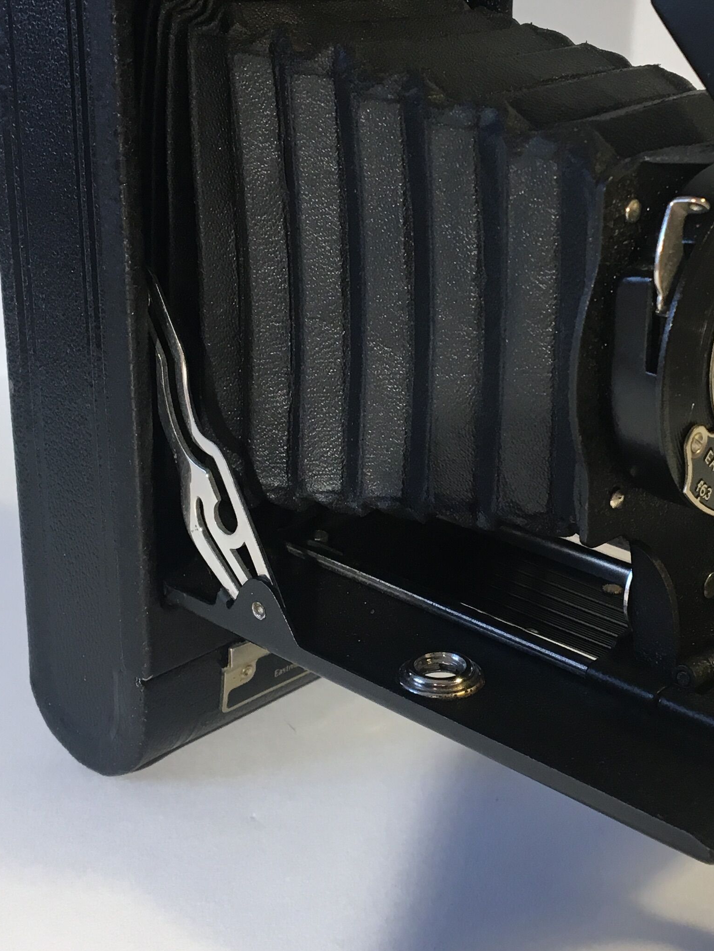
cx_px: 491
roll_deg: +0.0
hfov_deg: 25.5
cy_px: 452
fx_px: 1567
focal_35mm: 57
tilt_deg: -20.3
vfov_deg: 33.8
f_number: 2.2
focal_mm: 4.15
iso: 32
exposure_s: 1/33
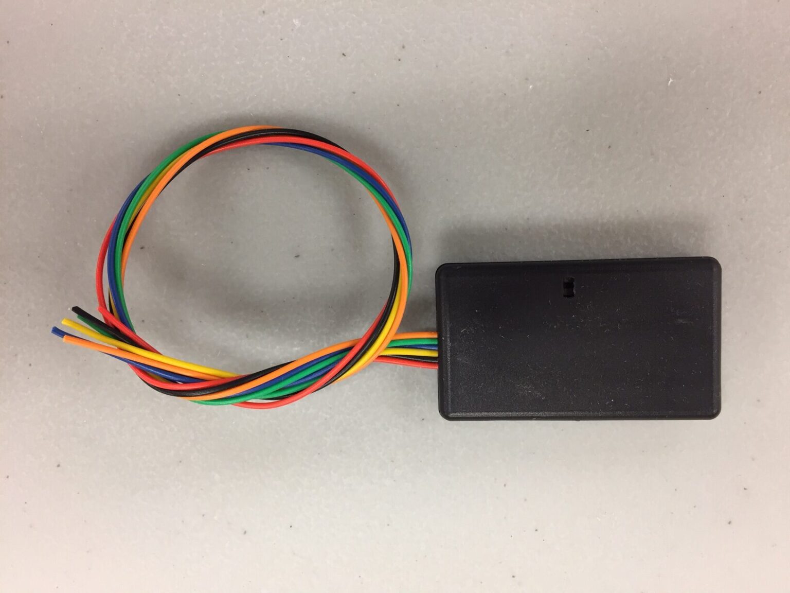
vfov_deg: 48.2
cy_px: 296
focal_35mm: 29
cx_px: 395
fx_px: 662
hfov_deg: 61.7
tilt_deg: -86.7
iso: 64
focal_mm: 4.15
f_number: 2.2
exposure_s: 1/30
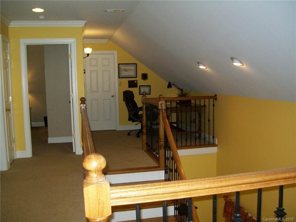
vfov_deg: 39.7
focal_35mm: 36
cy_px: 111
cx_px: 148
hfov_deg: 51.4
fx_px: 308
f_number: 2.7
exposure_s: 1/60
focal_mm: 6
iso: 160
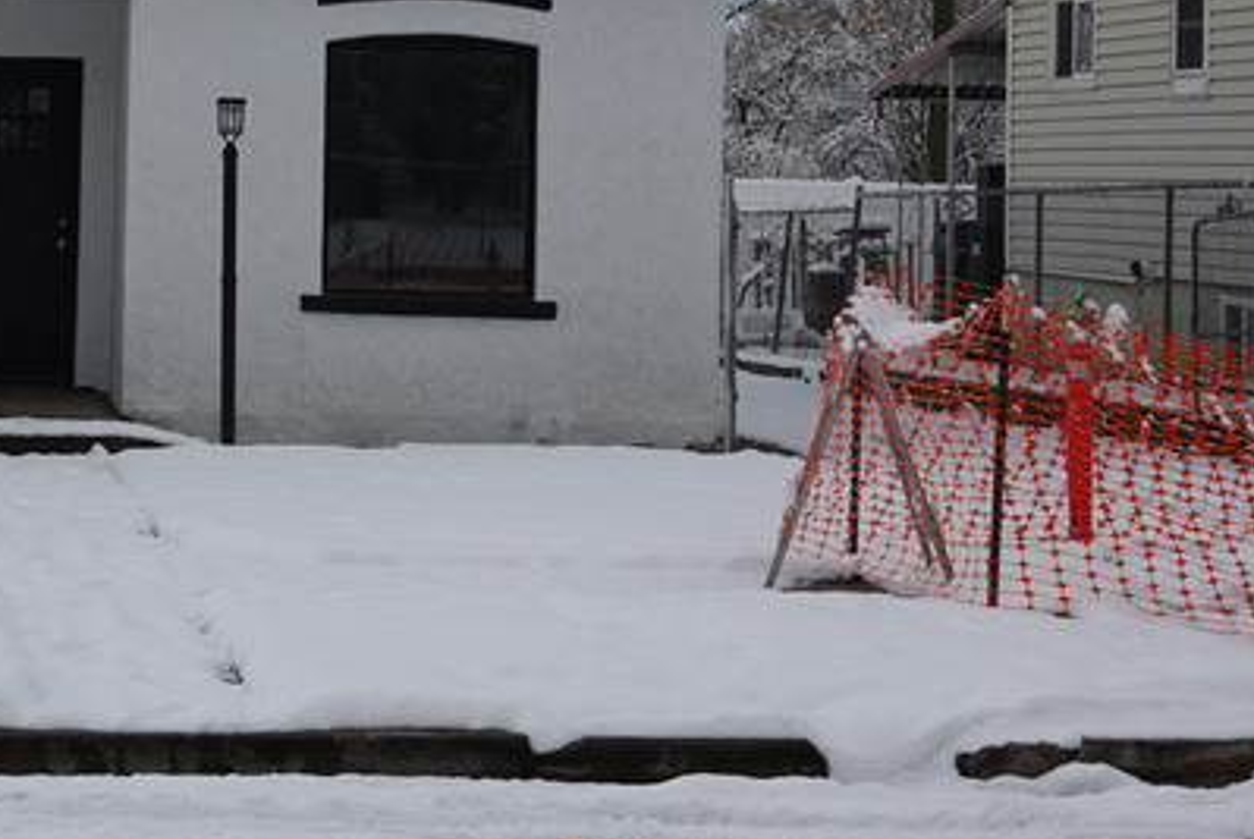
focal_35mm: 118
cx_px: -173
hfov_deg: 16.7
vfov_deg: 11.6
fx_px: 4115
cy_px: 101
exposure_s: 1/1000
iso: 100
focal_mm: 16.92
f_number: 4.5
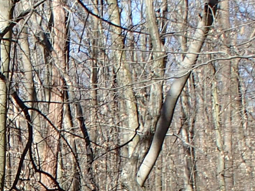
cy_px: 273
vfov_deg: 9.4
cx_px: -10
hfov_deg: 12.6
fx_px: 1142
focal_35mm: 155
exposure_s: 1/400
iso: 100
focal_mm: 5
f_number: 3.9
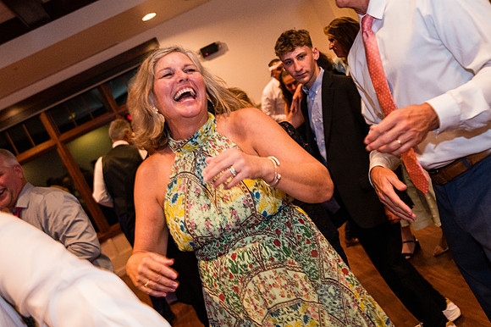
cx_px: 246
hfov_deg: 46.3
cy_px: 164
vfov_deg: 31.8
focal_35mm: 42
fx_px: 574
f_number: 4
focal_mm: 40
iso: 6400
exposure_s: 1/60
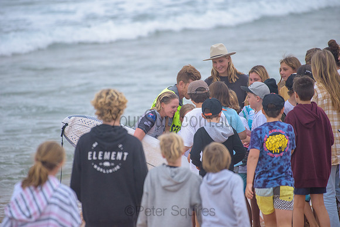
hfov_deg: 4.1
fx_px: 4723
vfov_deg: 2.8
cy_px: 114
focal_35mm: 500
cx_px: 170
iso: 800
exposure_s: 1/2000
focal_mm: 500
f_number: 5.6
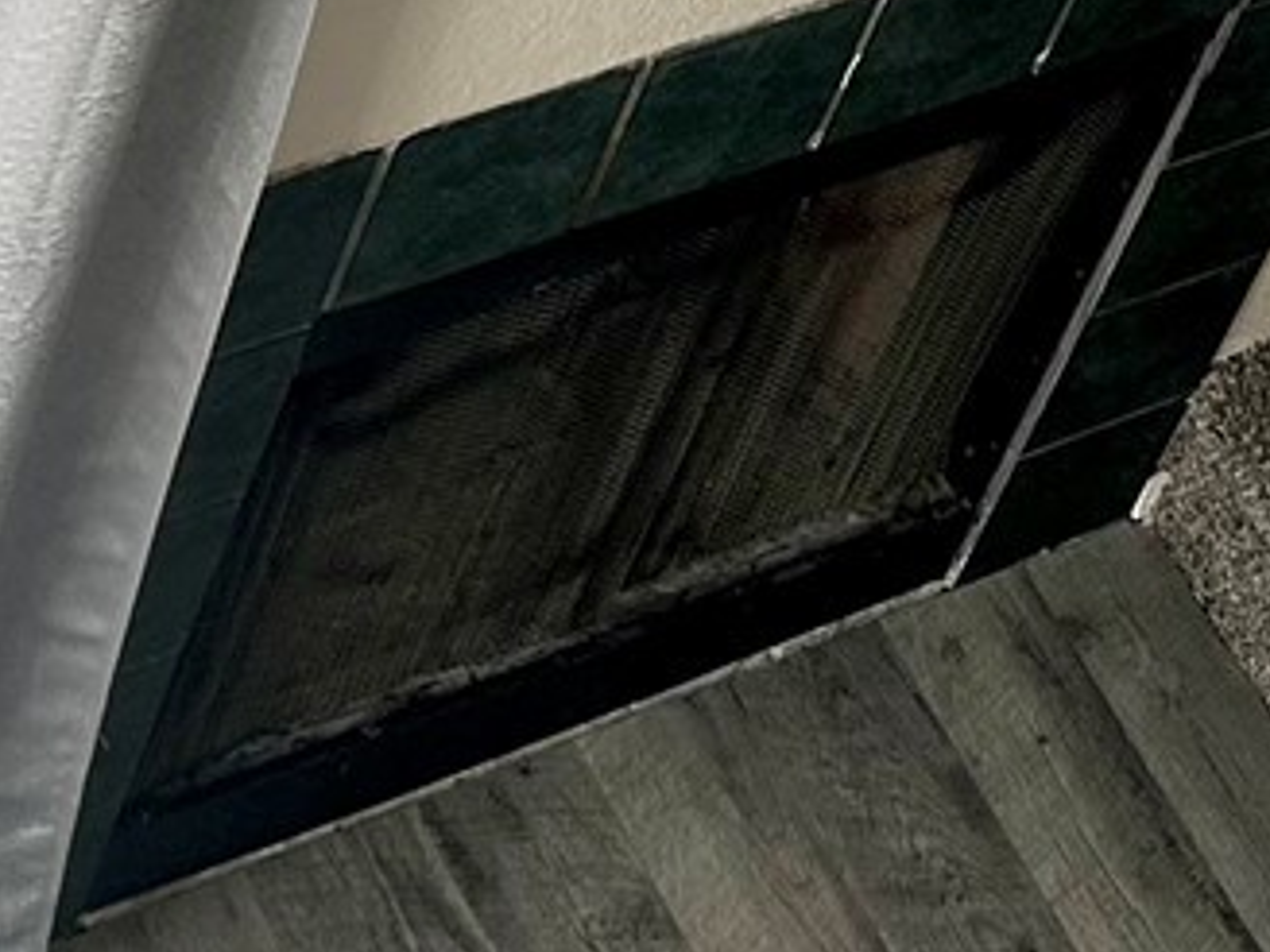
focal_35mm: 152
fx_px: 5577
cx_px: 1409
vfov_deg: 9.4
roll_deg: -25.3
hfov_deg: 12.8
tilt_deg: -37.9
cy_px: -642
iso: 64
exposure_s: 1/139
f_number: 1.5
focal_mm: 5.7
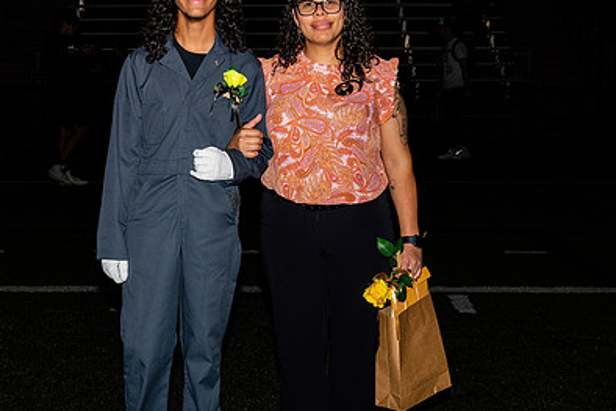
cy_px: 222
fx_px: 1575
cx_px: 233
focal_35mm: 92
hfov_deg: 22.1
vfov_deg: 14.9
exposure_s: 1/200
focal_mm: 36
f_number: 5
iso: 320
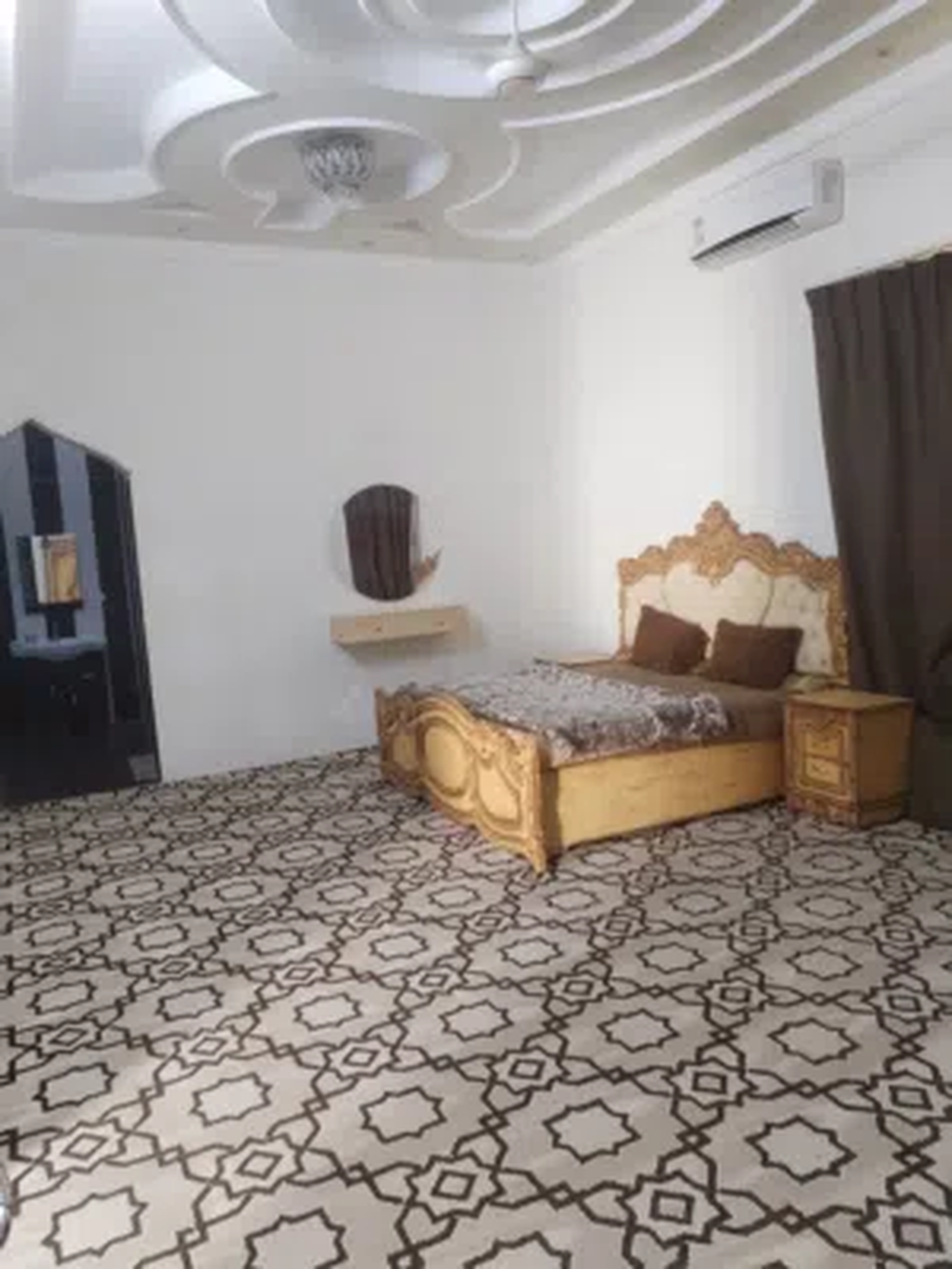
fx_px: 1063
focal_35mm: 29
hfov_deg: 48.2
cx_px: 476
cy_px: 634
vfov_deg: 61.7
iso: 654
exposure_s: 1/33.3
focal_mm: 4.75
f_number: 1.8
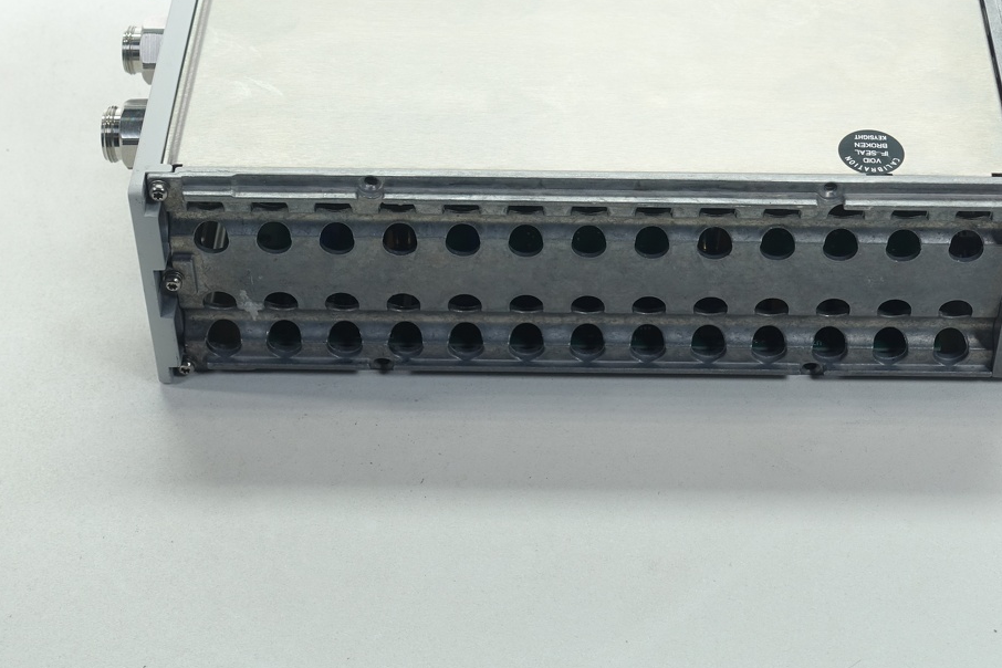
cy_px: 114
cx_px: 580
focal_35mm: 83
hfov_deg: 24.4
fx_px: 2310
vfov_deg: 16.3
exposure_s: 1/80
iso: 125
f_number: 3.5
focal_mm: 17.27
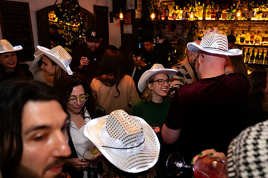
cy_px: 90
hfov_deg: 63.4
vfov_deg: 44.9
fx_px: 216
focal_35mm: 29
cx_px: 152
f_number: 3.2
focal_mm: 24
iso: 3200
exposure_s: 1/125
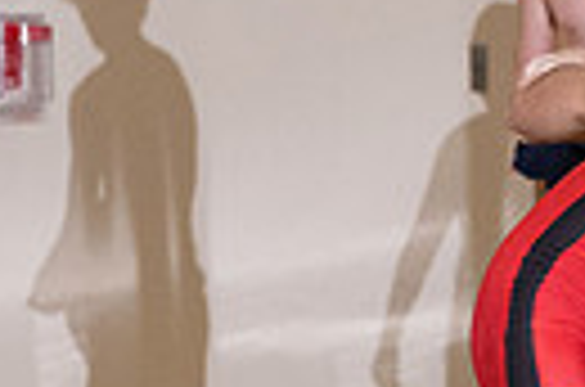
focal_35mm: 835
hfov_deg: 2.5
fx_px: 13536
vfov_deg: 1.6
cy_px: 405
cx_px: 1044
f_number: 5.6
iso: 2000
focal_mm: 125
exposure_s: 1/250
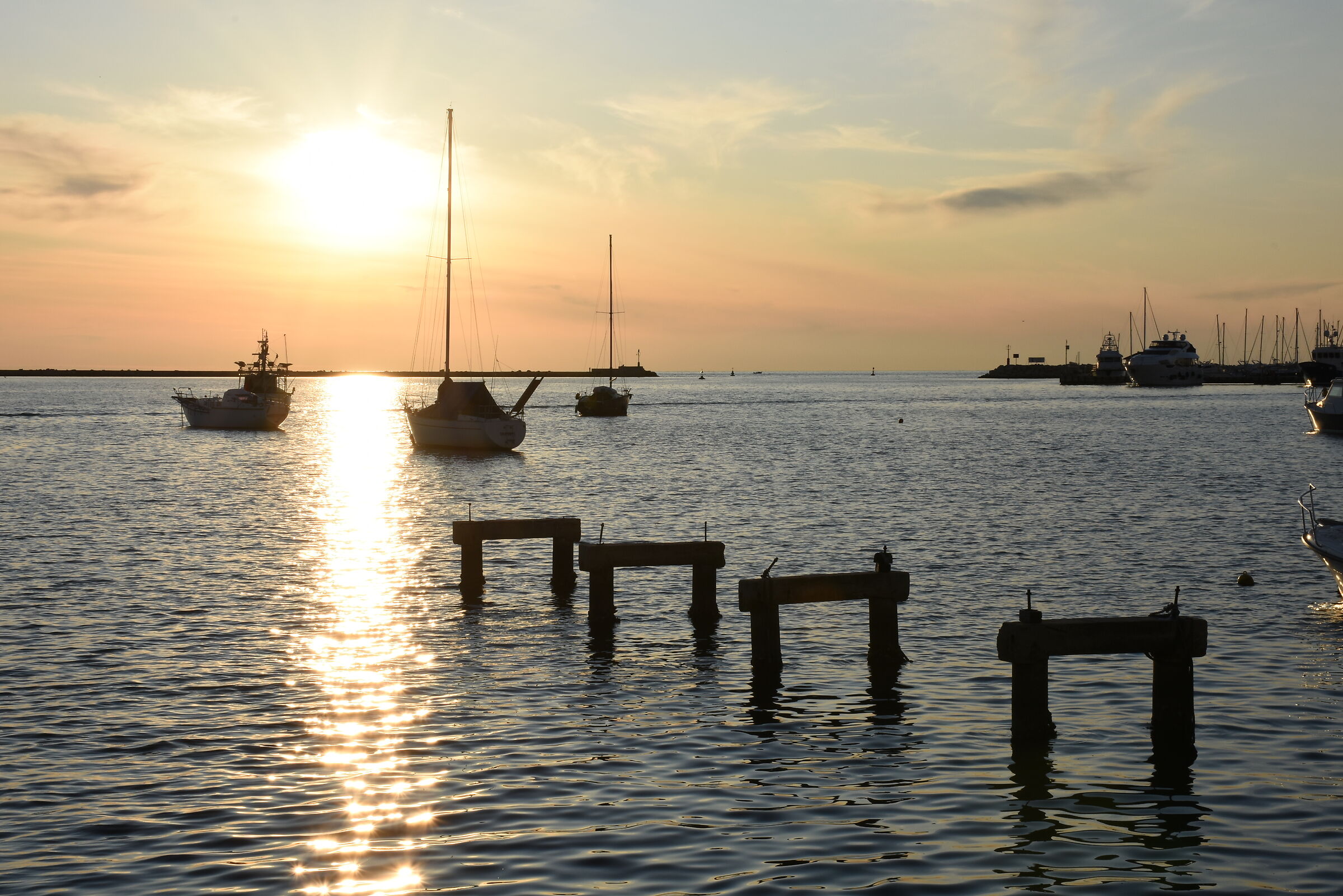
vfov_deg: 21.6
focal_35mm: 63
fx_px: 2351
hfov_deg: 31.9
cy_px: 448
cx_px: 672
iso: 200
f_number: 20
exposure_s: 1/200
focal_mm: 42
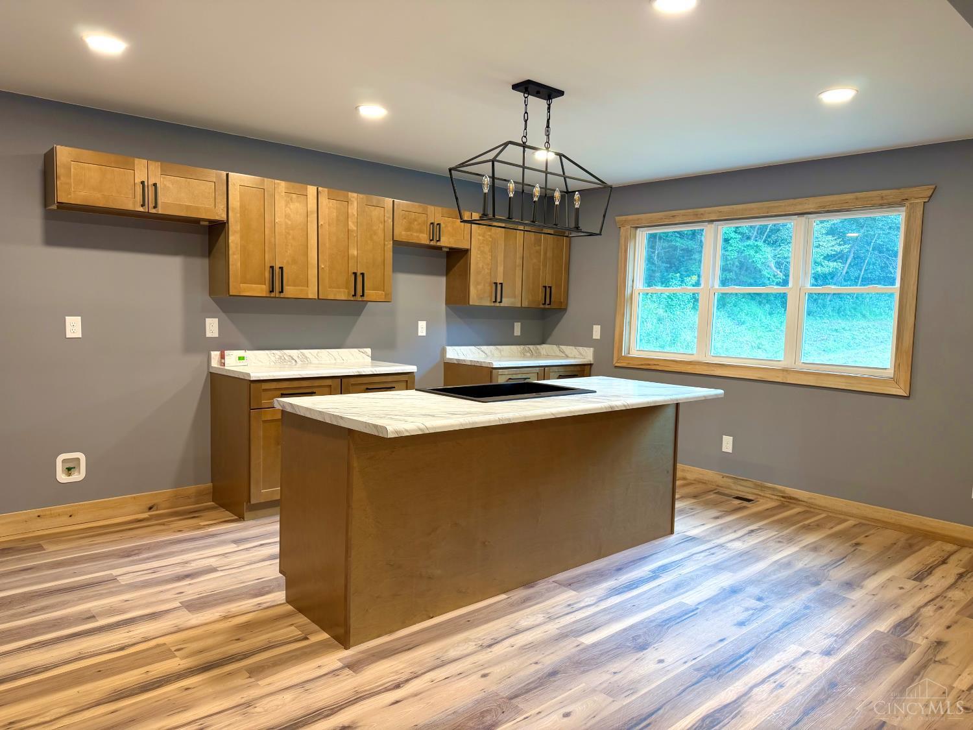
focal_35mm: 24
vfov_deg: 56.8
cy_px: 365
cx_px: 486
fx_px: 675
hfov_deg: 71.6
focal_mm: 6.76
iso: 160
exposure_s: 1/60
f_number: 1.78
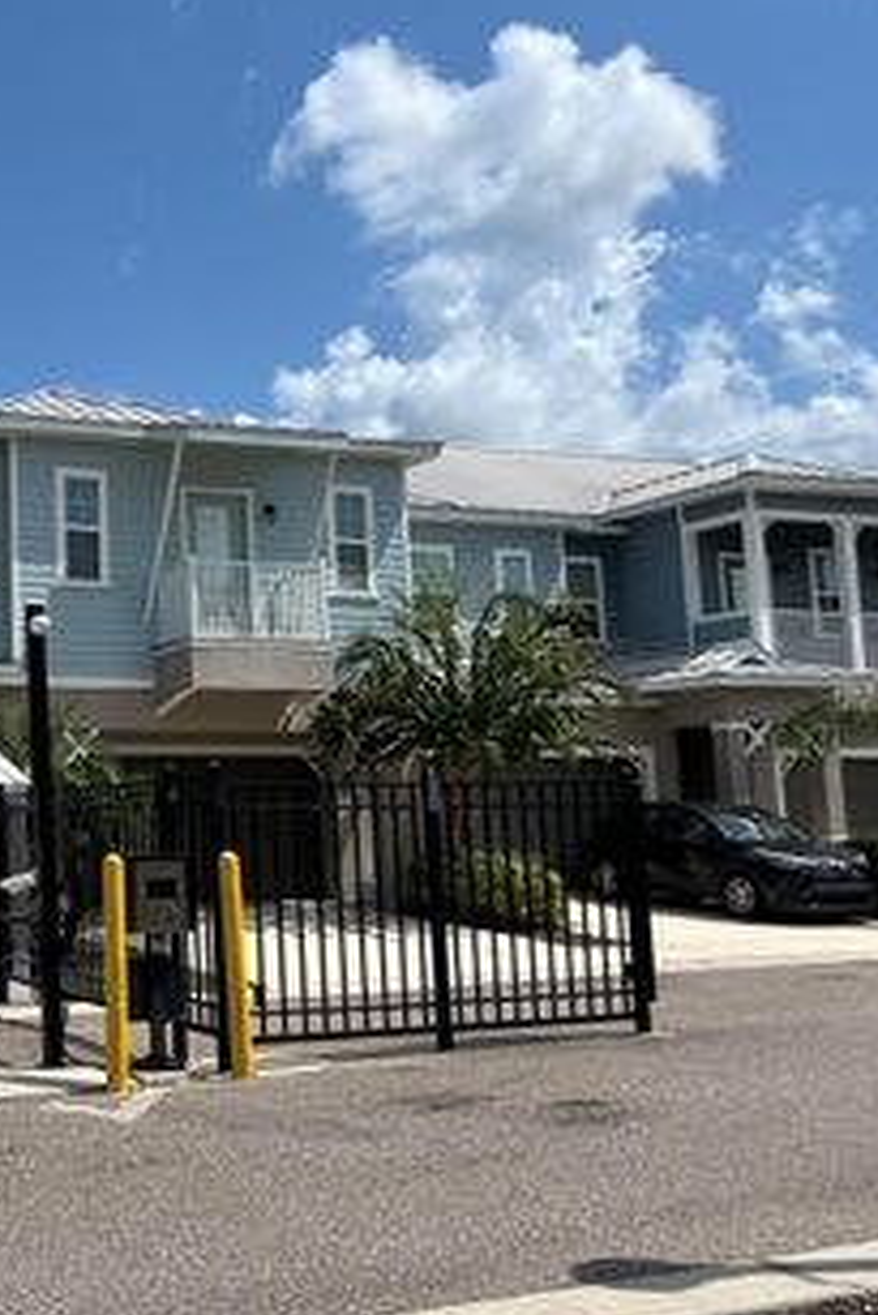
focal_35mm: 44
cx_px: -26
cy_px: 615
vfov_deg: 44.5
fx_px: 1608
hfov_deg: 28.4
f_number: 1.5
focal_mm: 5.7
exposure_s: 1/6579
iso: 50
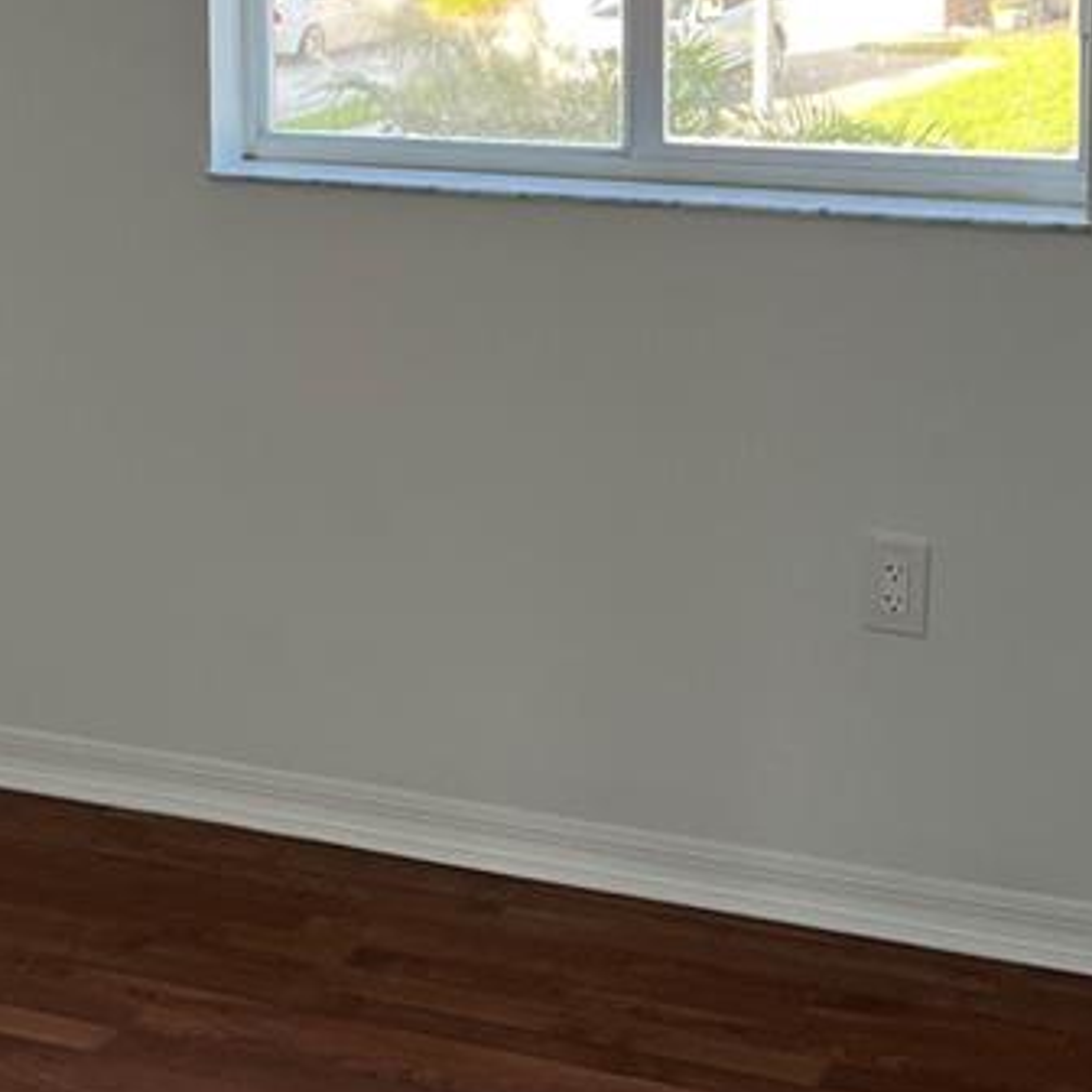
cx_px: 254
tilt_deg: -7.6
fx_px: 2927
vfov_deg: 20.7
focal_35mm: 82
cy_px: 94
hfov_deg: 20.9
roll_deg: +1.0
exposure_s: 1/123
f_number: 1.5
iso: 64
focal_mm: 5.7
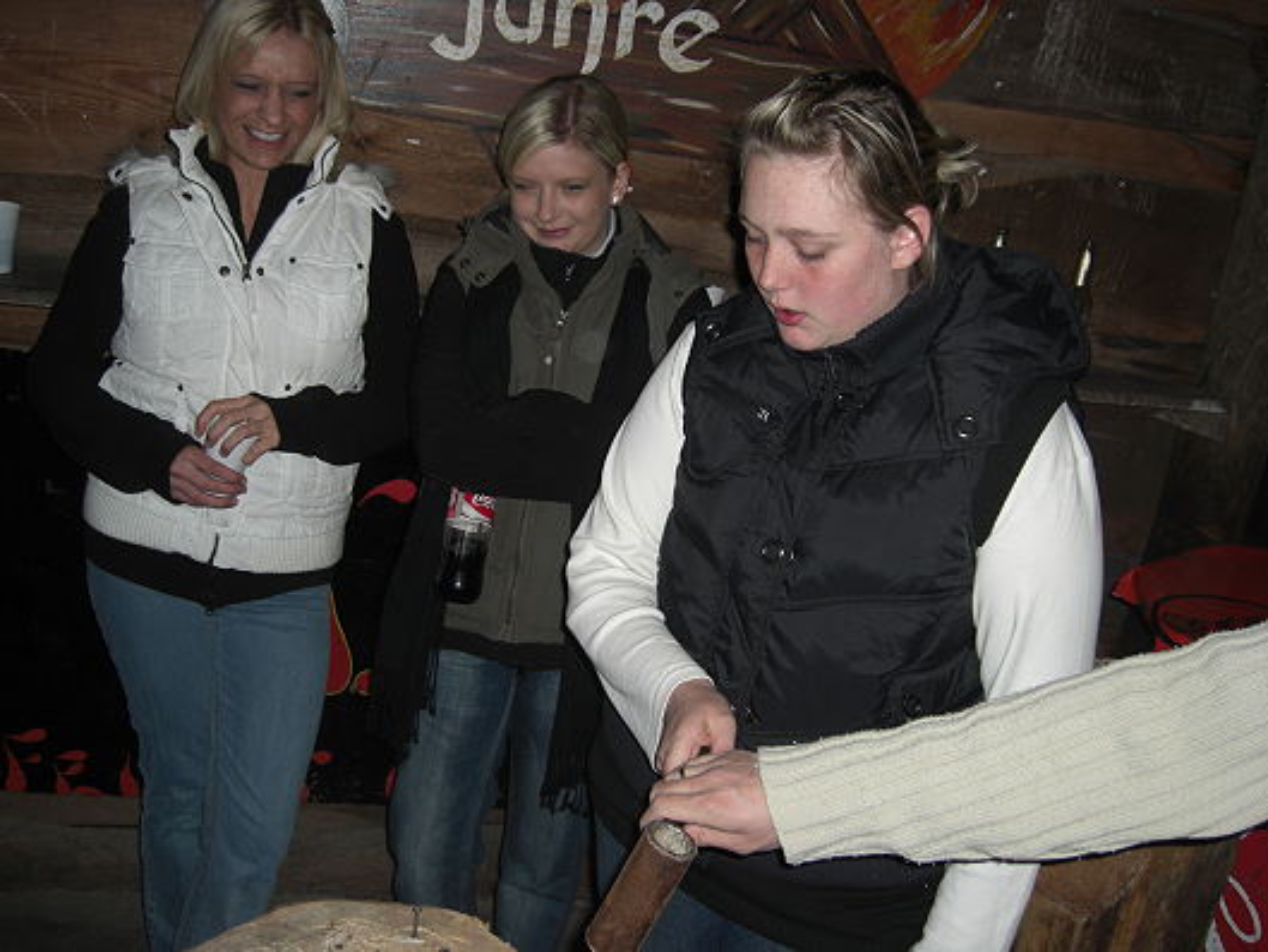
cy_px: 476
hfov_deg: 49.0
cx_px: 634
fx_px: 1392
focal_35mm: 38
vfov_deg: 37.7
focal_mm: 7.9
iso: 100
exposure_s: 1/60
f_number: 2.8
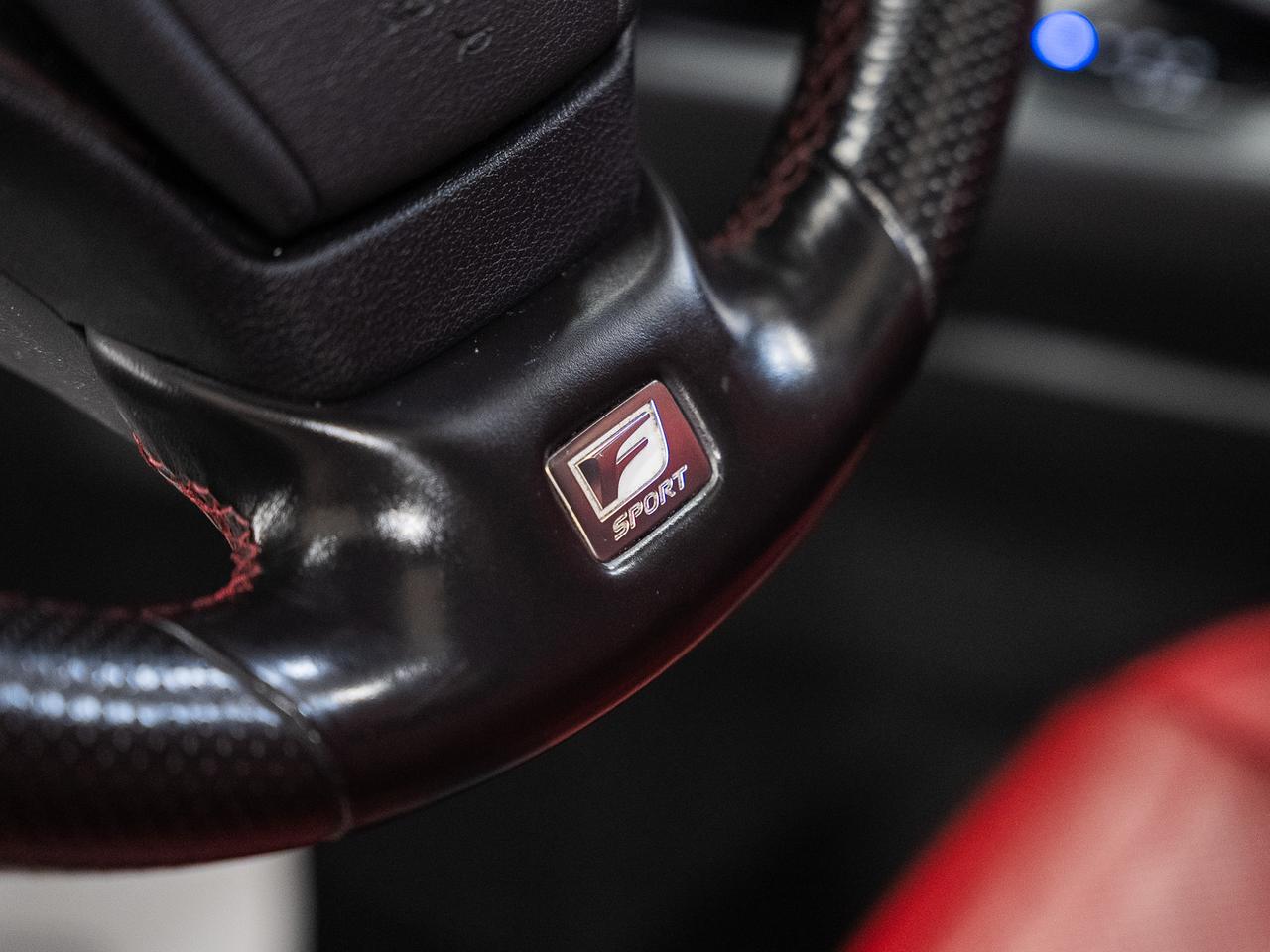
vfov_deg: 19.6
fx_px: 2749
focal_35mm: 75
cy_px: 436
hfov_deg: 26.0
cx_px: 693
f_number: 3.2
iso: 1000
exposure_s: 1/40
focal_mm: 57.5
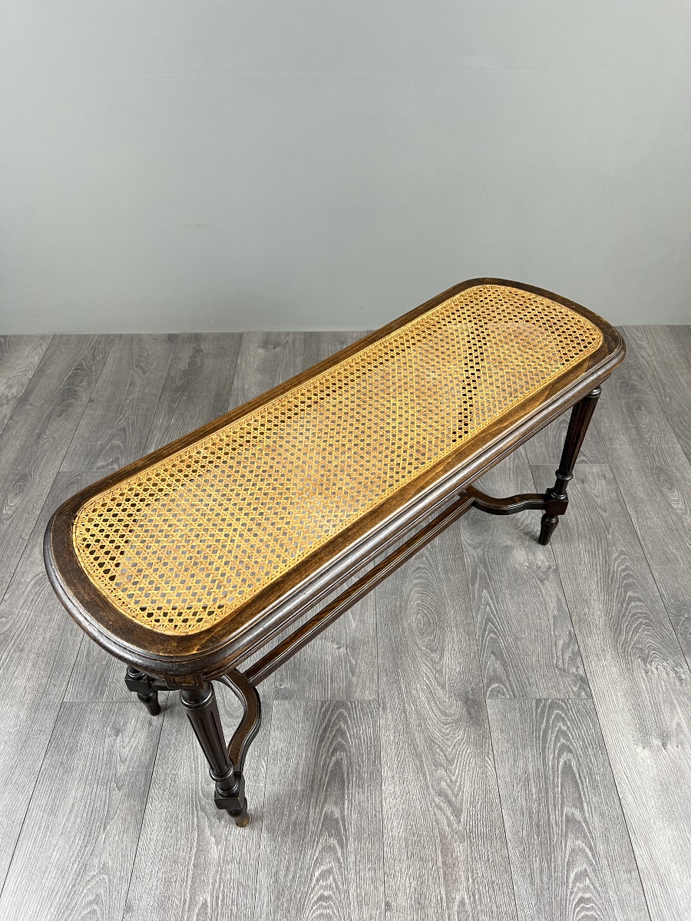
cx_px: 346
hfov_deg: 53.1
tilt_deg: -43.2
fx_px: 692
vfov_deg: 67.3
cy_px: 460
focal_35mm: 26
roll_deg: +1.6
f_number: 1.5
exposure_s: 1/50
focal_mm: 5.7
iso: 100
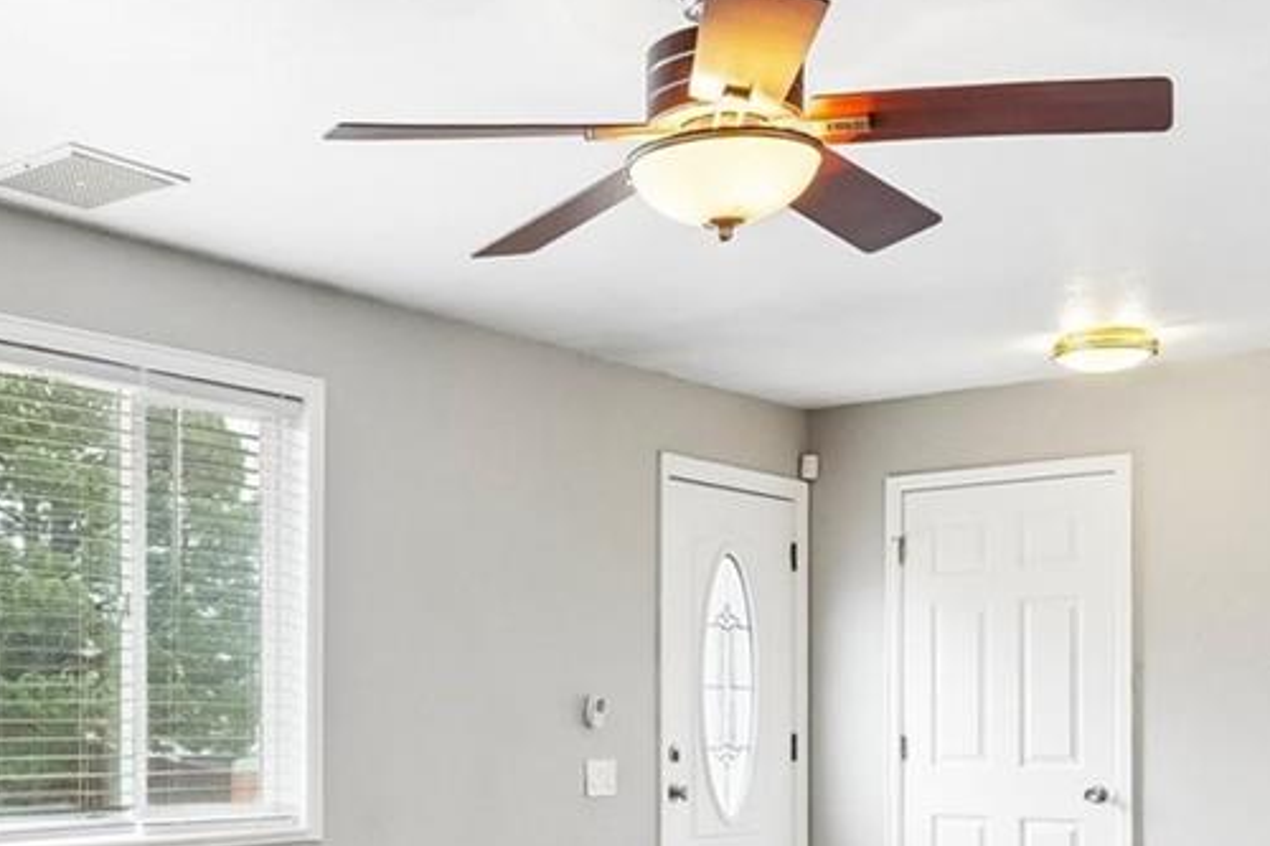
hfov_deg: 39.7
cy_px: 727
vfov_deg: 27.3
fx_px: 1693
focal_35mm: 48
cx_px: 272
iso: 800
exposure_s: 1/15
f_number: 8
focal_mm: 10
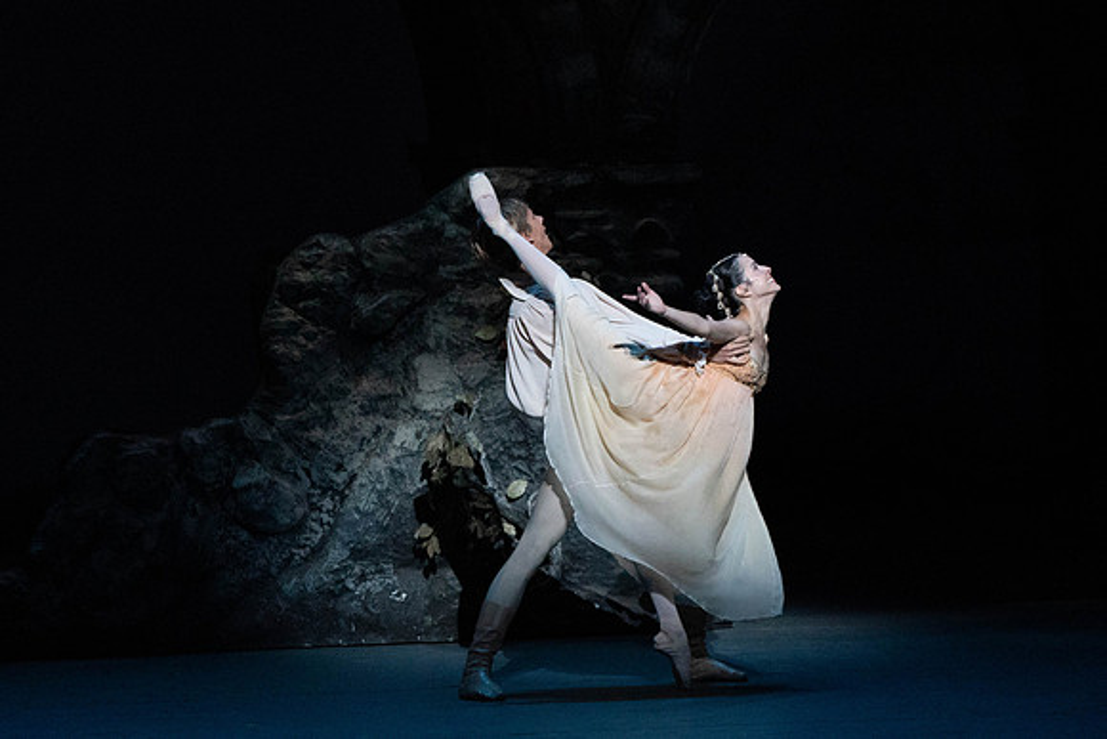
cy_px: 291
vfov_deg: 3.6
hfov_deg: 5.4
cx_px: 431
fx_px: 11720
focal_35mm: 381
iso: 8000
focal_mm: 285
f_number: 7.1
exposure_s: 1/200
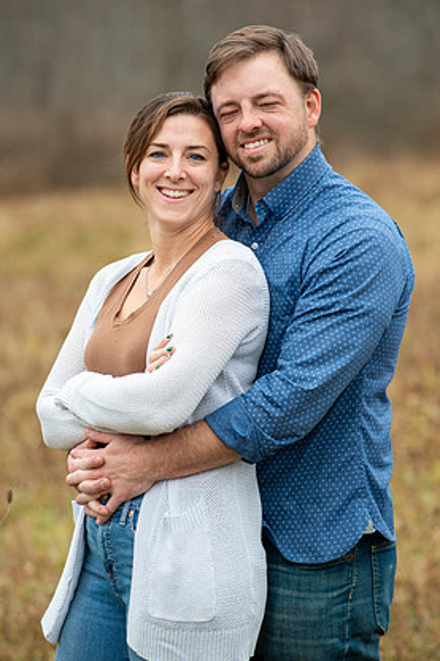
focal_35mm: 184
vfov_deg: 11.2
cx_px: 208
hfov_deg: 7.5
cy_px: 330
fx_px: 3376
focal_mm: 170
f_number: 5
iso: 320
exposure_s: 1/320
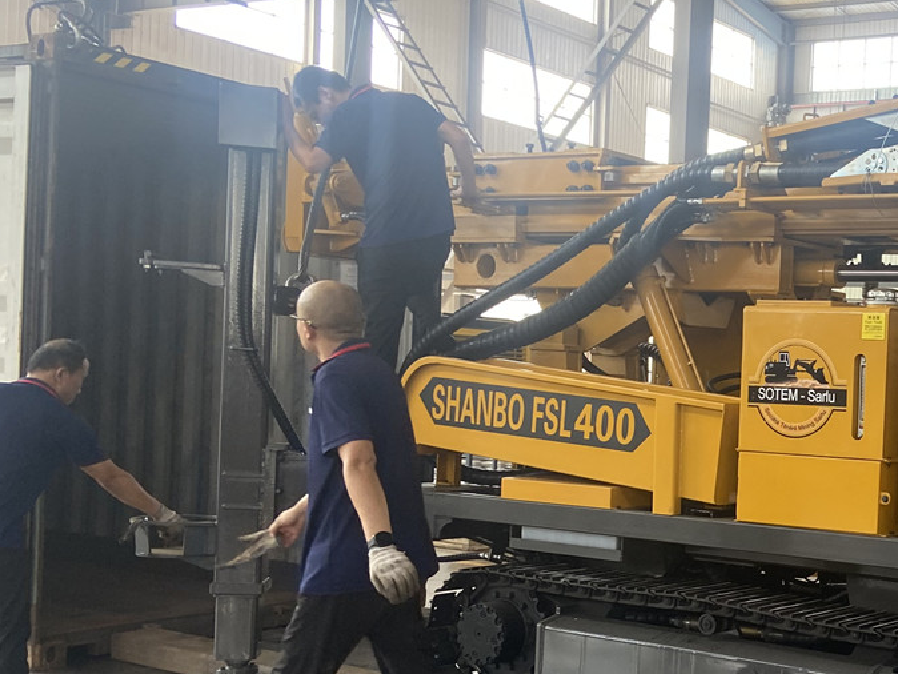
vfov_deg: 27.0
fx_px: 1401
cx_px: 854
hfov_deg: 33.2
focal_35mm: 54
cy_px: 426
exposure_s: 1/121
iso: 100
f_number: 1.8
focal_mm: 4.25
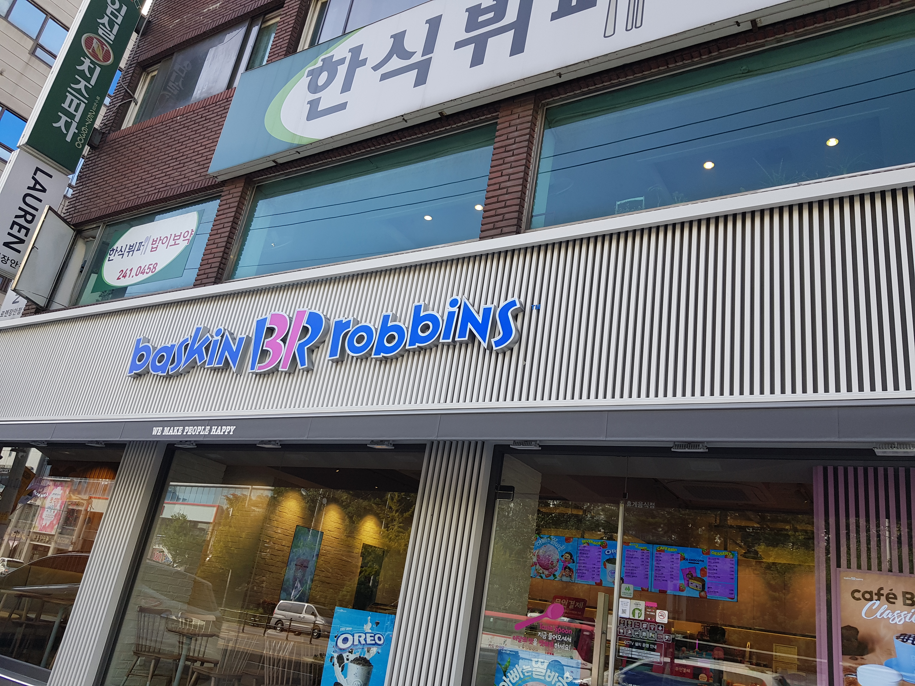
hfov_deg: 67.3
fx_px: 687
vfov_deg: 53.1
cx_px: 458
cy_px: 343
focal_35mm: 26
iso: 40
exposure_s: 1/439
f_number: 1.7
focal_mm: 4.2
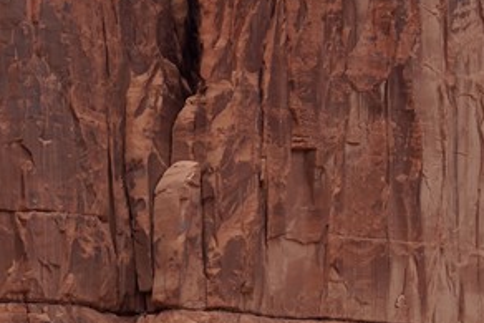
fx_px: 4519
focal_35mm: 336
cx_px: -520
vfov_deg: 4.1
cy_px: 393
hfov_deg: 6.0
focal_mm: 49
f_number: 14
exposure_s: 1/100
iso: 100
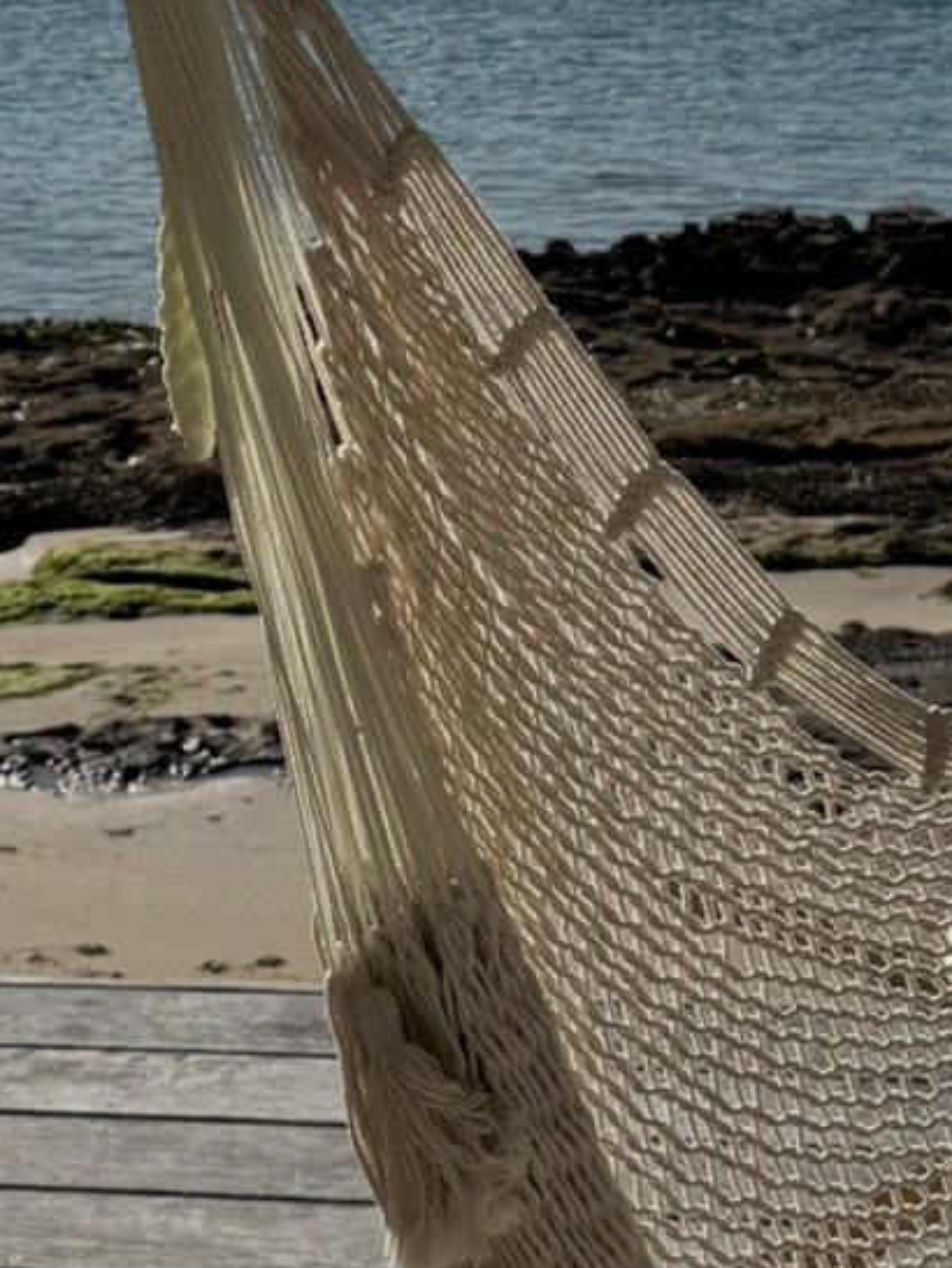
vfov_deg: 21.4
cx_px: 332
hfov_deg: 16.4
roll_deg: +0.2
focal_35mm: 90
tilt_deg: -5.6
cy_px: 179
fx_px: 3298
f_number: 1.78
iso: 80
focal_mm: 6.76
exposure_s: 1/11905
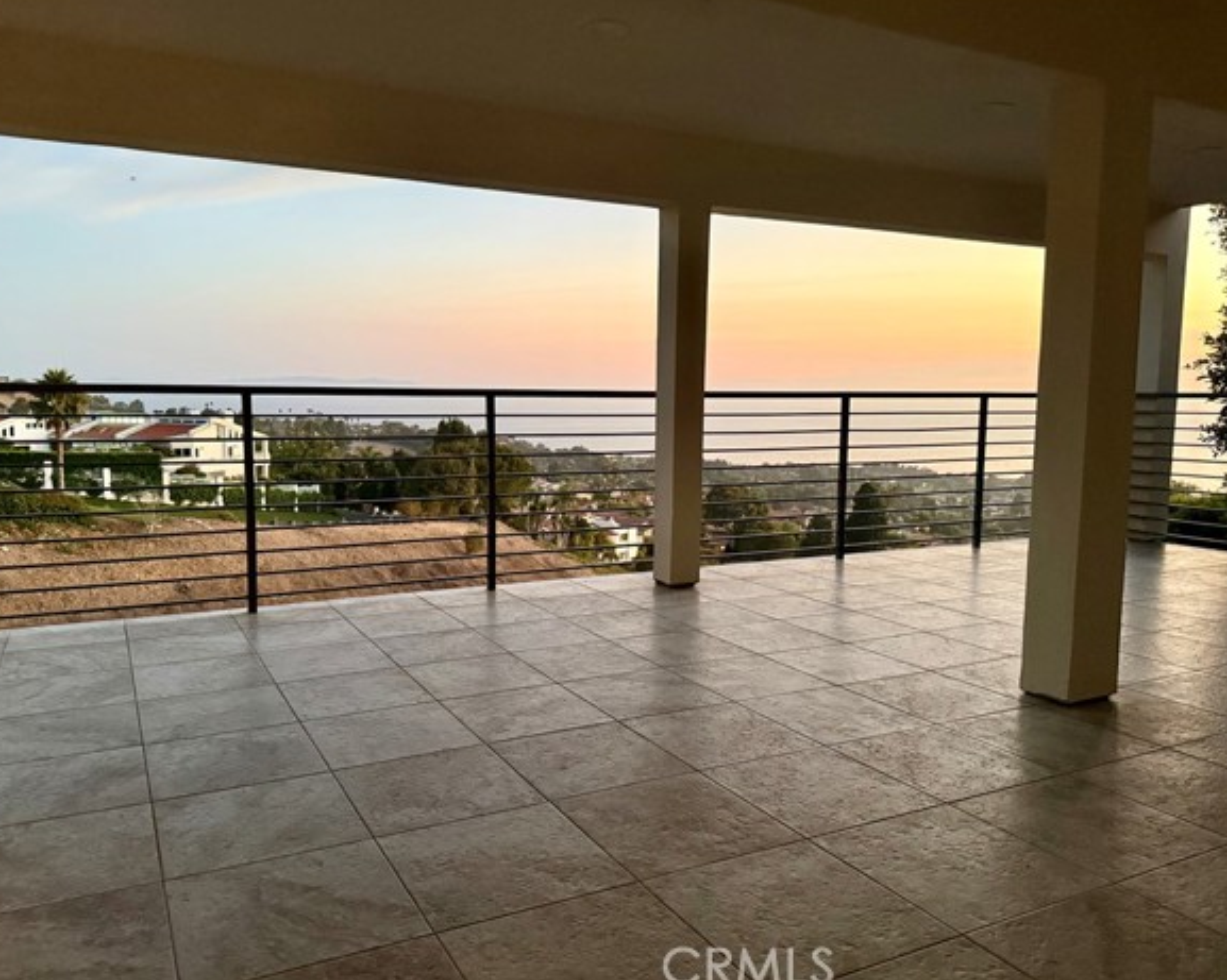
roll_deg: -1.4
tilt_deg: -6.4
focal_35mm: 26
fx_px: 944
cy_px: 487
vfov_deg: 54.9
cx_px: 581
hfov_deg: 66.0
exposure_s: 1/60
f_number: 1.78
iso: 800
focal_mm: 6.76
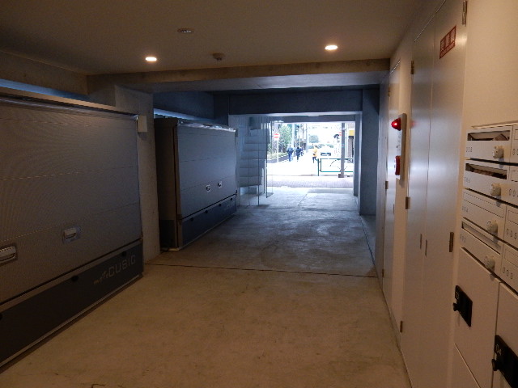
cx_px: 259
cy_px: 194
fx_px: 374
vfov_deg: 54.9
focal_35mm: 25
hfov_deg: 69.4
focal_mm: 4.5
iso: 280
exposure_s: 1/30
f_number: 3.7
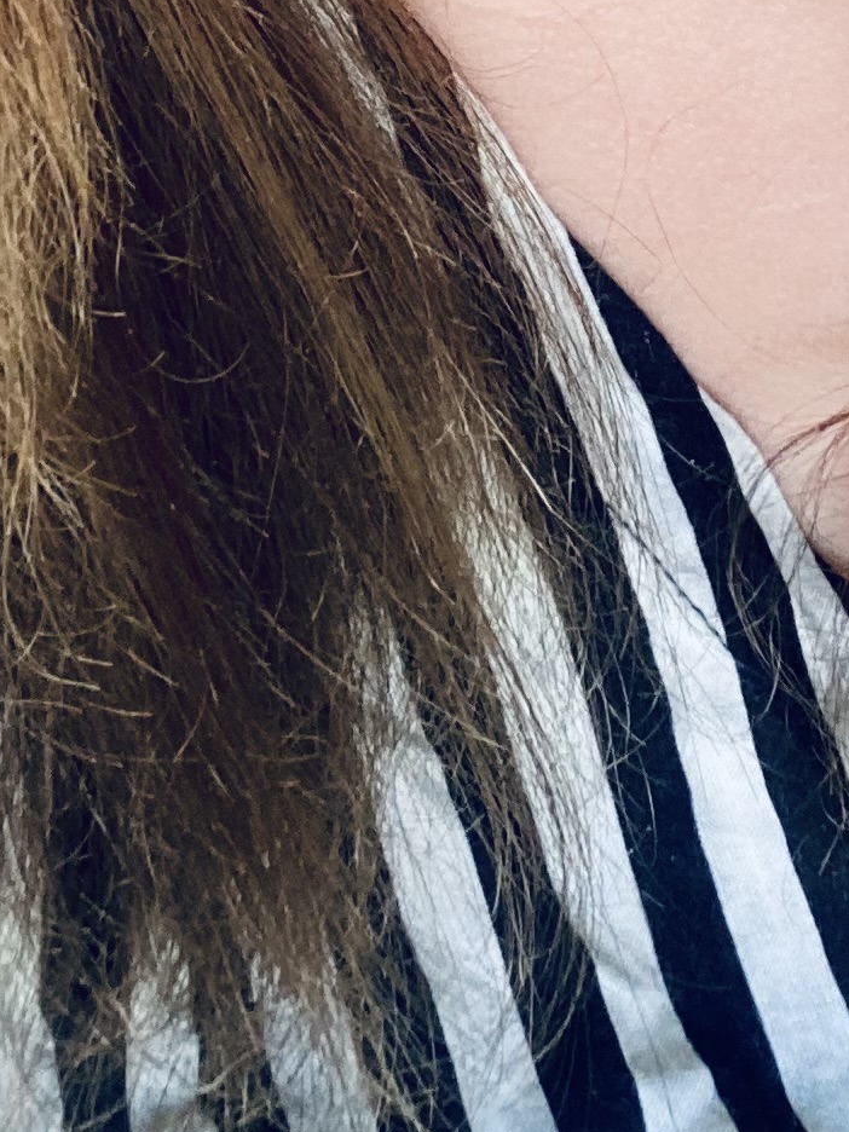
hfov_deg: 14.9
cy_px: -218
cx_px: 452
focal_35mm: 99
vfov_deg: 18.8
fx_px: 3237
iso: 100
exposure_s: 1/66
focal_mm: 2.71
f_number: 2.2
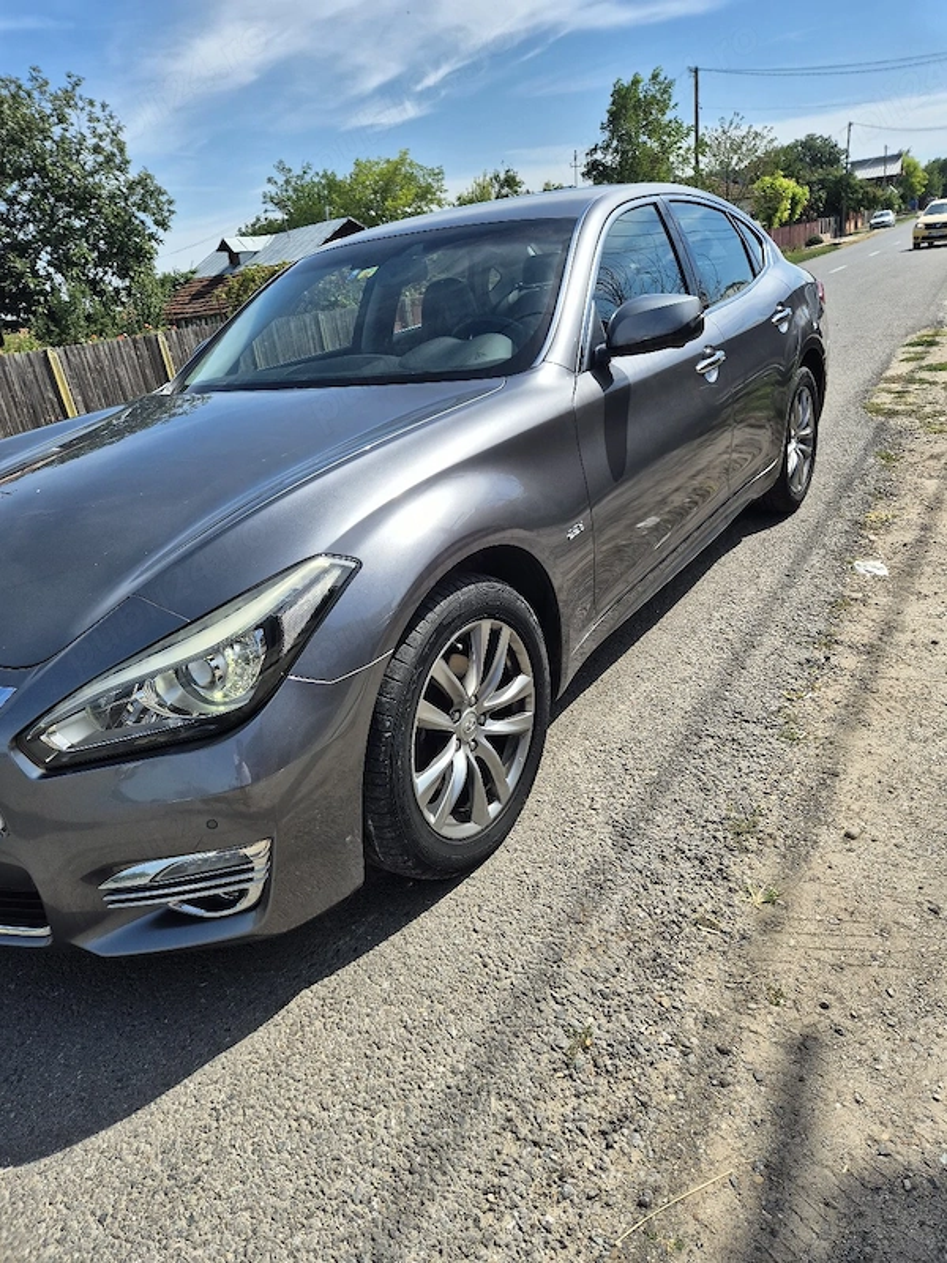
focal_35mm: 23
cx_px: 474
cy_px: 632
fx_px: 839
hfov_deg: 58.9
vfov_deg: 73.9
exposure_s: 1/2000
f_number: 1.8
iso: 25
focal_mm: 5.4
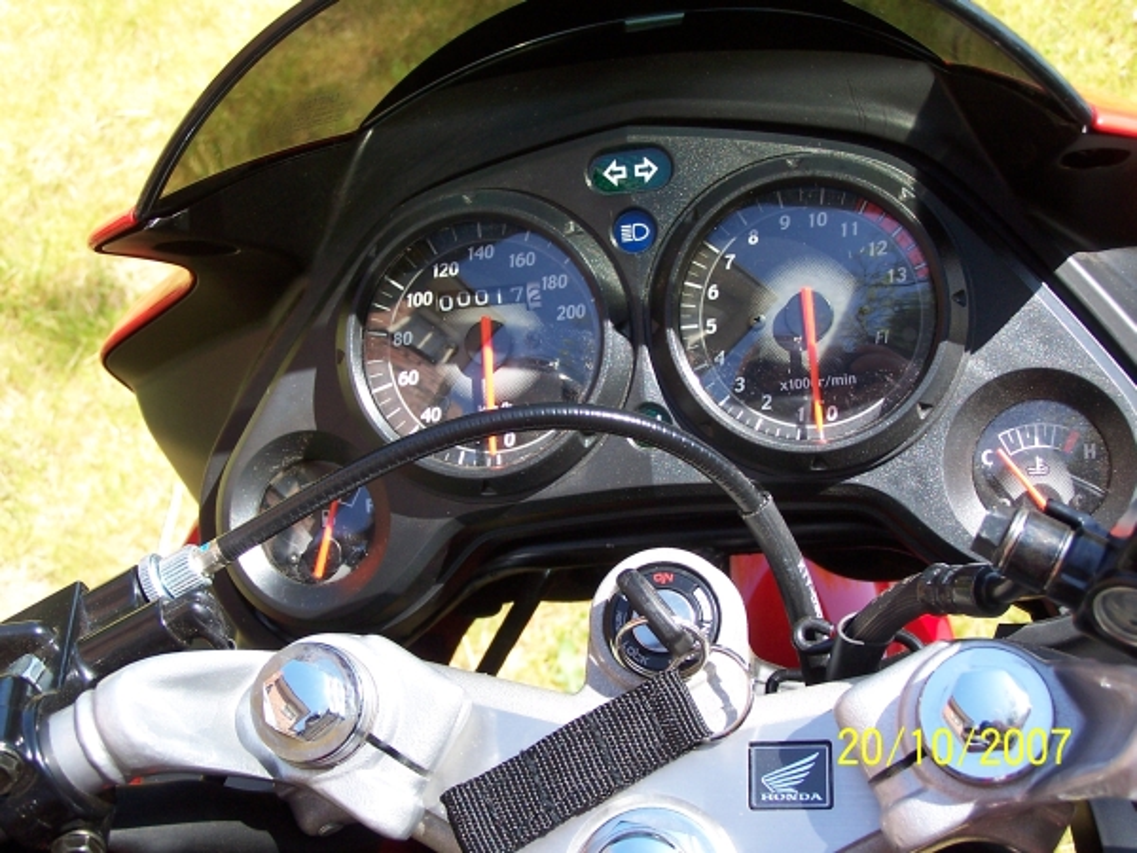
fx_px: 1839
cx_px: 568
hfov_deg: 34.3
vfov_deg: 26.1
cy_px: 426
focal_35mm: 56
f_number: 3.2
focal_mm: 9.3
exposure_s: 1/250
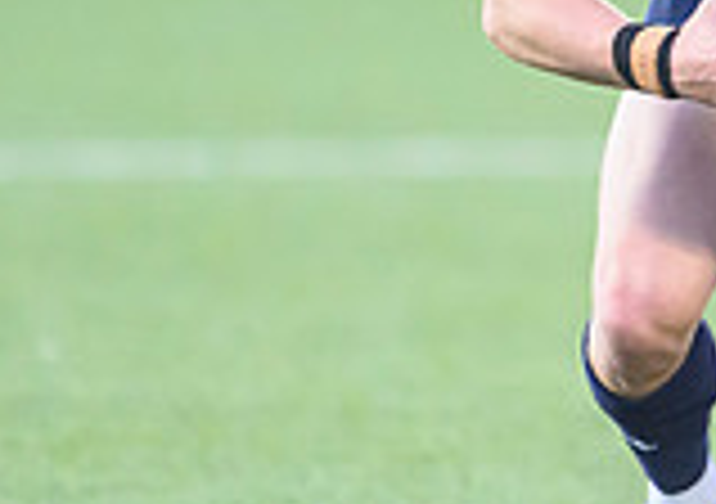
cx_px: 1093
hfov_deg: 0.9
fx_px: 45500
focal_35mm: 2248
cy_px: -72
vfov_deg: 0.6
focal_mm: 560
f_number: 4
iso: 5000
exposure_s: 1/1000
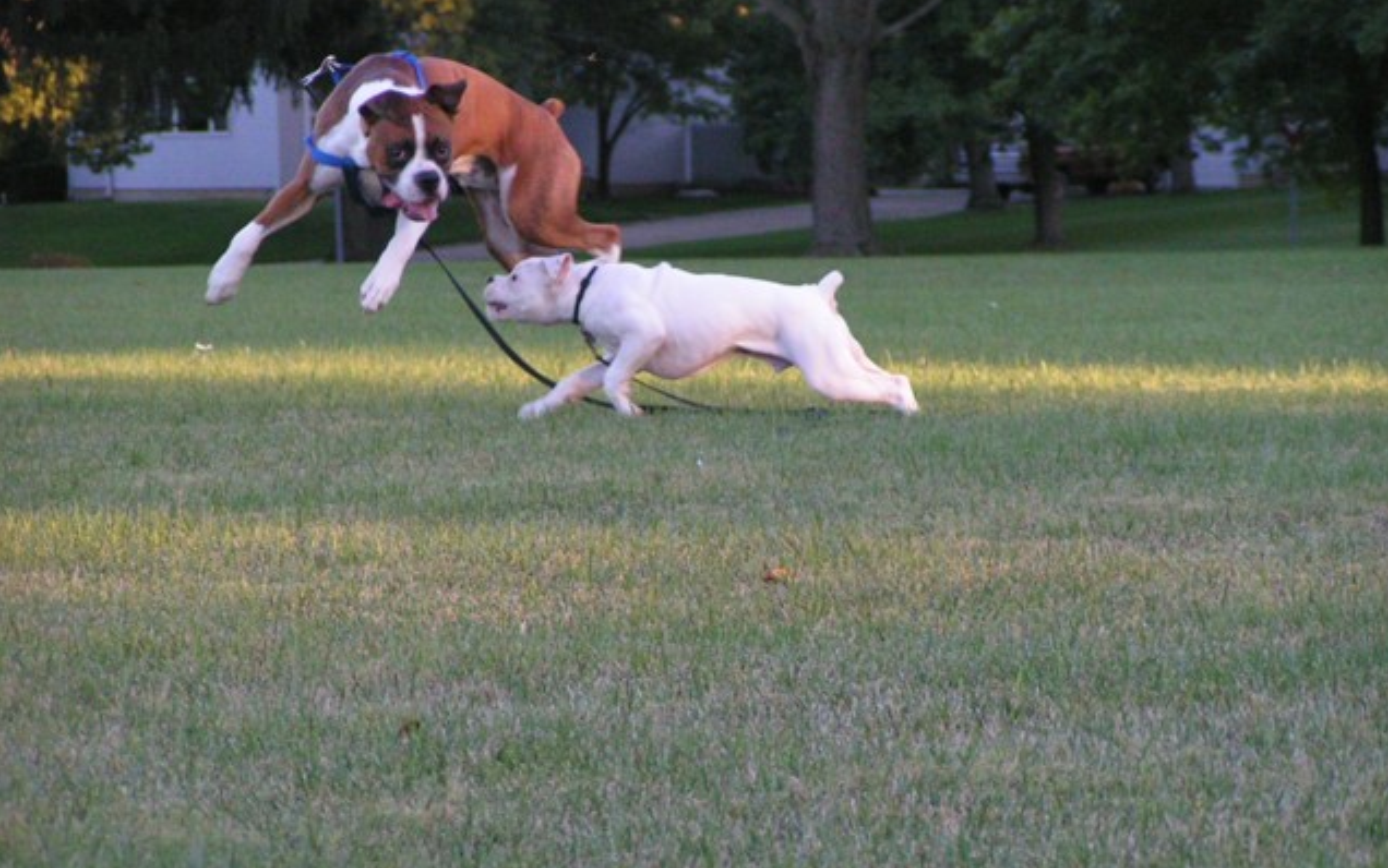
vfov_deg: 5.5
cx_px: 696
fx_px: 9120
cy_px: 382
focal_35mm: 241
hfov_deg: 8.7
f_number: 3.5
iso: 160
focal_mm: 34.5
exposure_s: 1/320
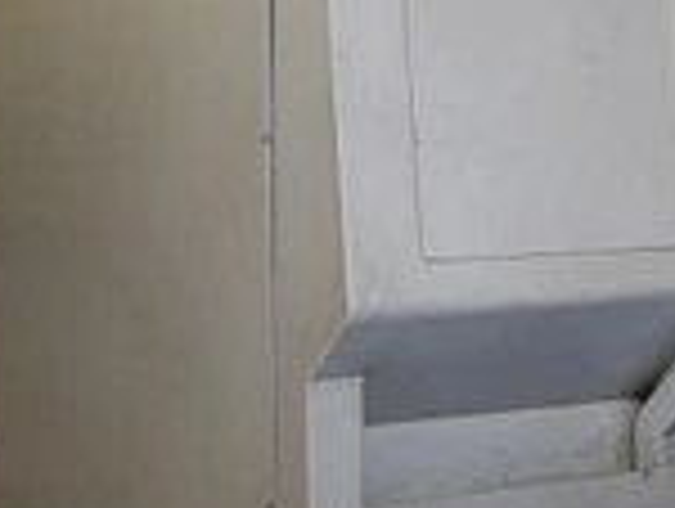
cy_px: 22
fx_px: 1973
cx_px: 616
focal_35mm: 101
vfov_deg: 14.5
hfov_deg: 19.1
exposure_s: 1/60
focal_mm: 6.3
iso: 140
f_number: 2.8
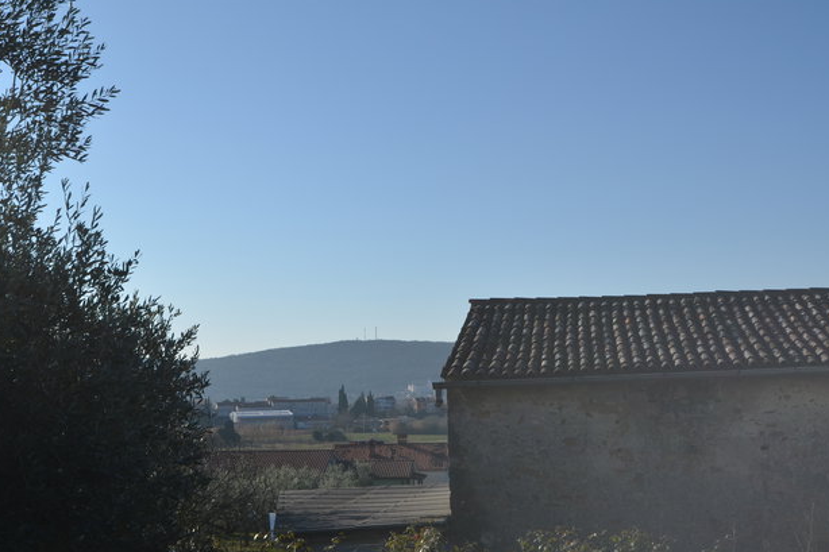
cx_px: 381
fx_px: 1013
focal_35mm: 44
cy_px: 286
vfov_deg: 30.5
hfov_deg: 44.5
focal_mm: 24
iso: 100
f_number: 10
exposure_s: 1/400
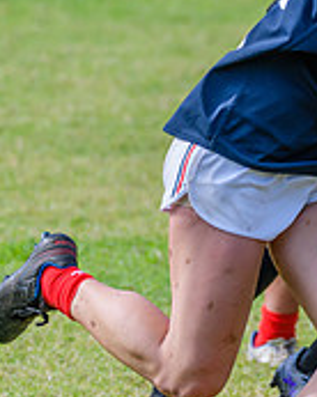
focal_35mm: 953
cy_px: 101
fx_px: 11196
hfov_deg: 1.6
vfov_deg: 2.0
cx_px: 590
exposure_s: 1/1600
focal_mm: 260
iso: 800
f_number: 6.3
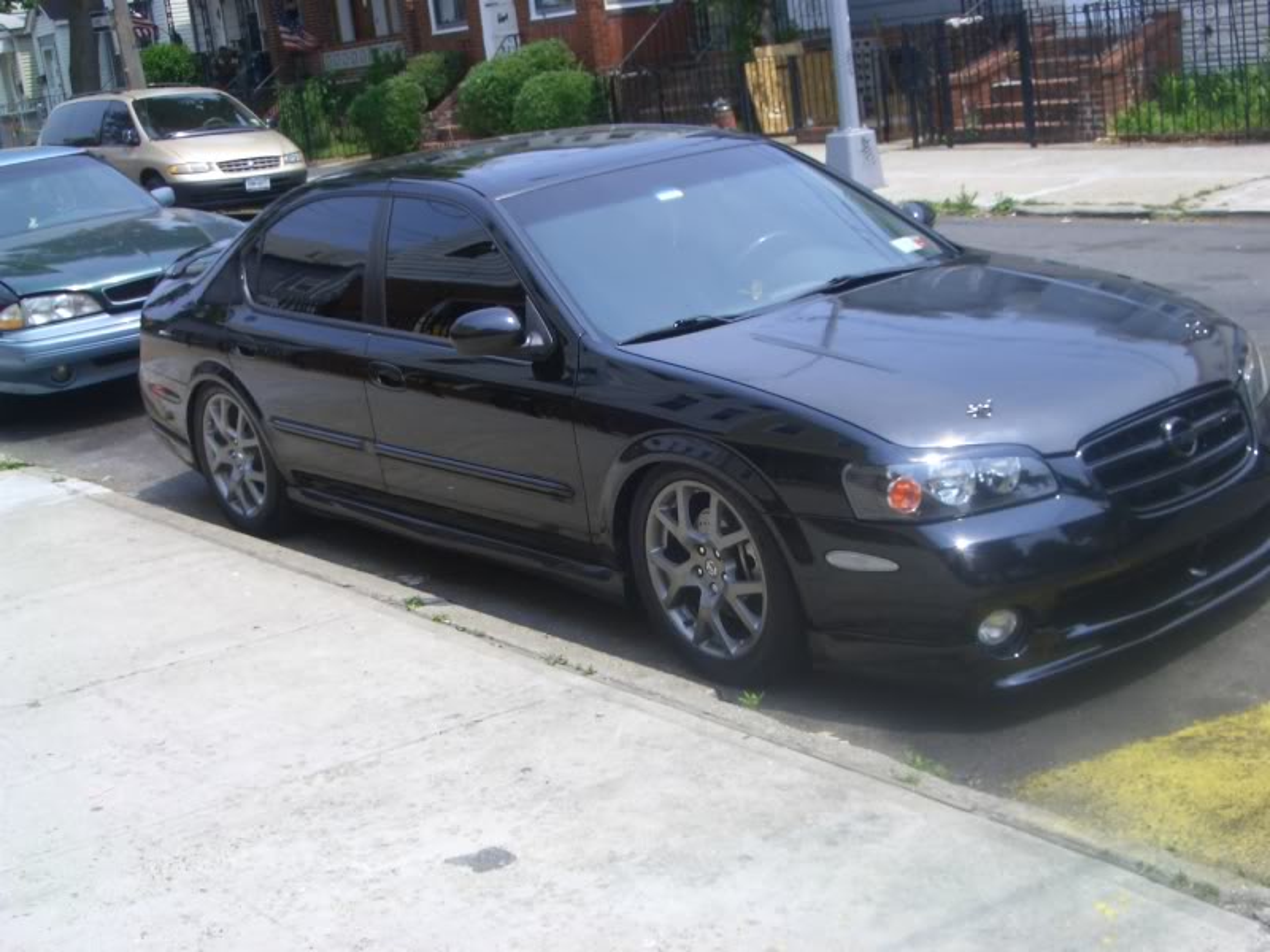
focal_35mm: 49
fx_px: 1798
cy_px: 476
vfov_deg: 29.7
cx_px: 635
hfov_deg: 38.9
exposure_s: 1/320
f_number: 5
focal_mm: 8.2
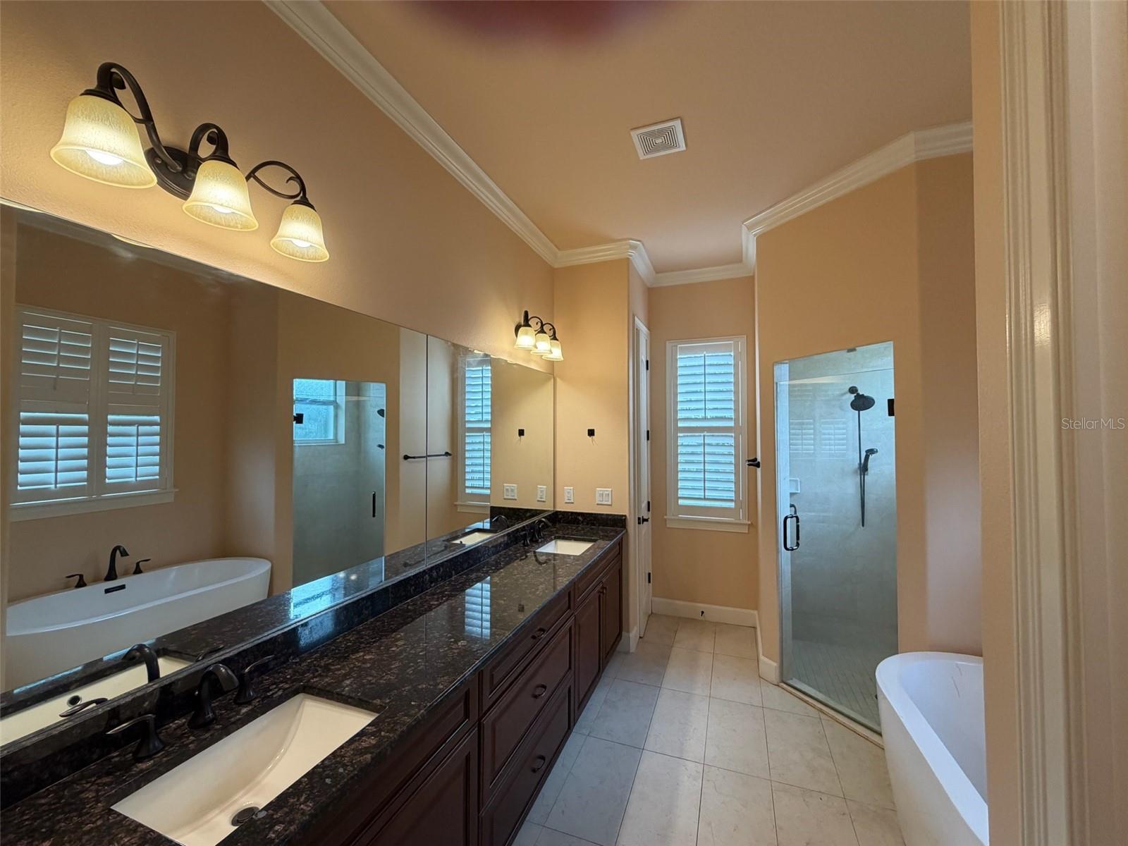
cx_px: 564
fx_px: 456
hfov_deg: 102.1
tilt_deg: +1.4
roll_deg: +0.1
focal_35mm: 14
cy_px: 423
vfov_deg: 85.7
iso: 200
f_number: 2.2
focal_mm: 2.22
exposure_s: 1/120
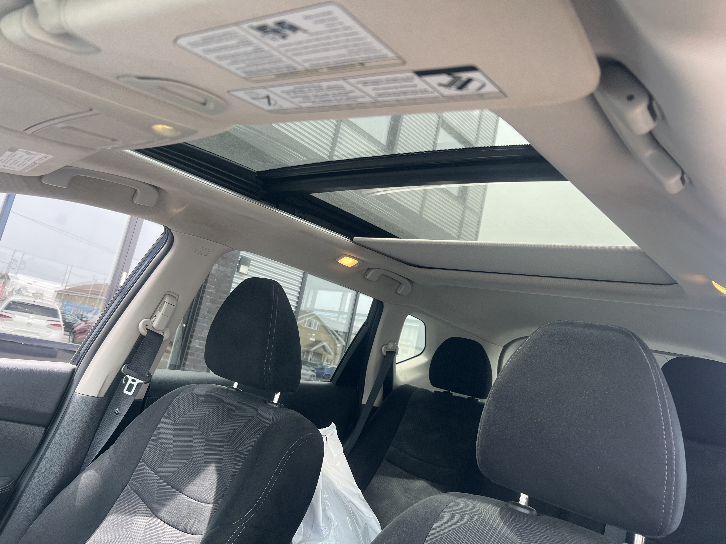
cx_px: 363
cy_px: 272
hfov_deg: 67.3
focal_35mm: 26
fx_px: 545
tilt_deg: +10.4
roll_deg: -11.1
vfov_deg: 53.1
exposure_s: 1/193
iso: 40
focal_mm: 5.7
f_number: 1.5
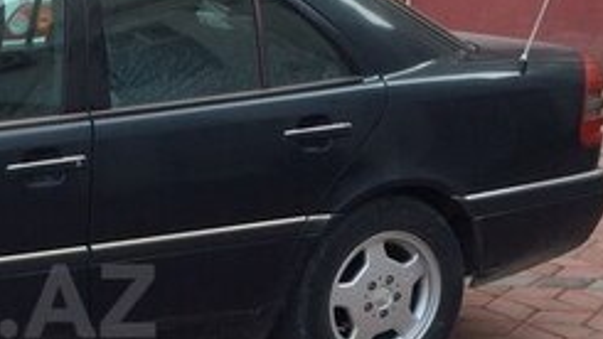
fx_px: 1360
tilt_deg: -15.7
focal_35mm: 85
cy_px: 301
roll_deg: -0.1
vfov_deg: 14.1
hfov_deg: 23.2
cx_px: -96
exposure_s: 1/370
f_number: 2.2
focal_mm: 4.15
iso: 32
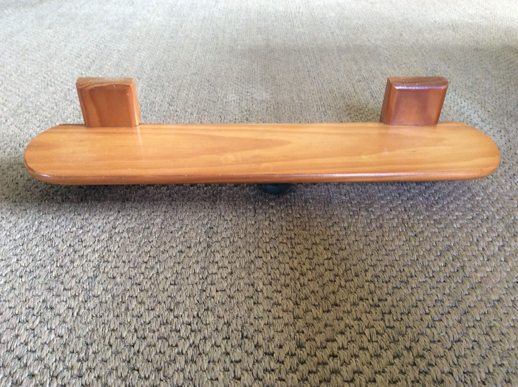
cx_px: 259
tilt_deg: -35.2
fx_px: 478
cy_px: 194
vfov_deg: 44.1
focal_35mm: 32
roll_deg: -0.5
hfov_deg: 56.9
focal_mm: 3.3
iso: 125
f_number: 2.4
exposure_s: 1/25
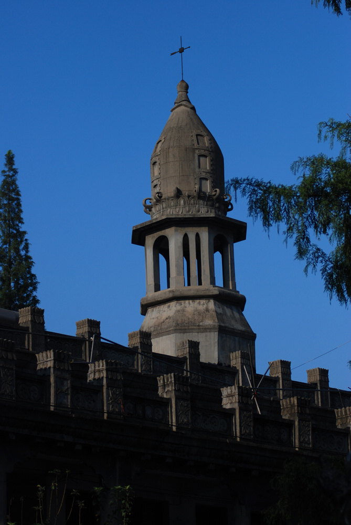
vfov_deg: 17.0
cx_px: 176
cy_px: 262
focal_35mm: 120
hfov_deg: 11.4
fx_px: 1751
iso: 160
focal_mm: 80
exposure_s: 1/4000
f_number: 2.8
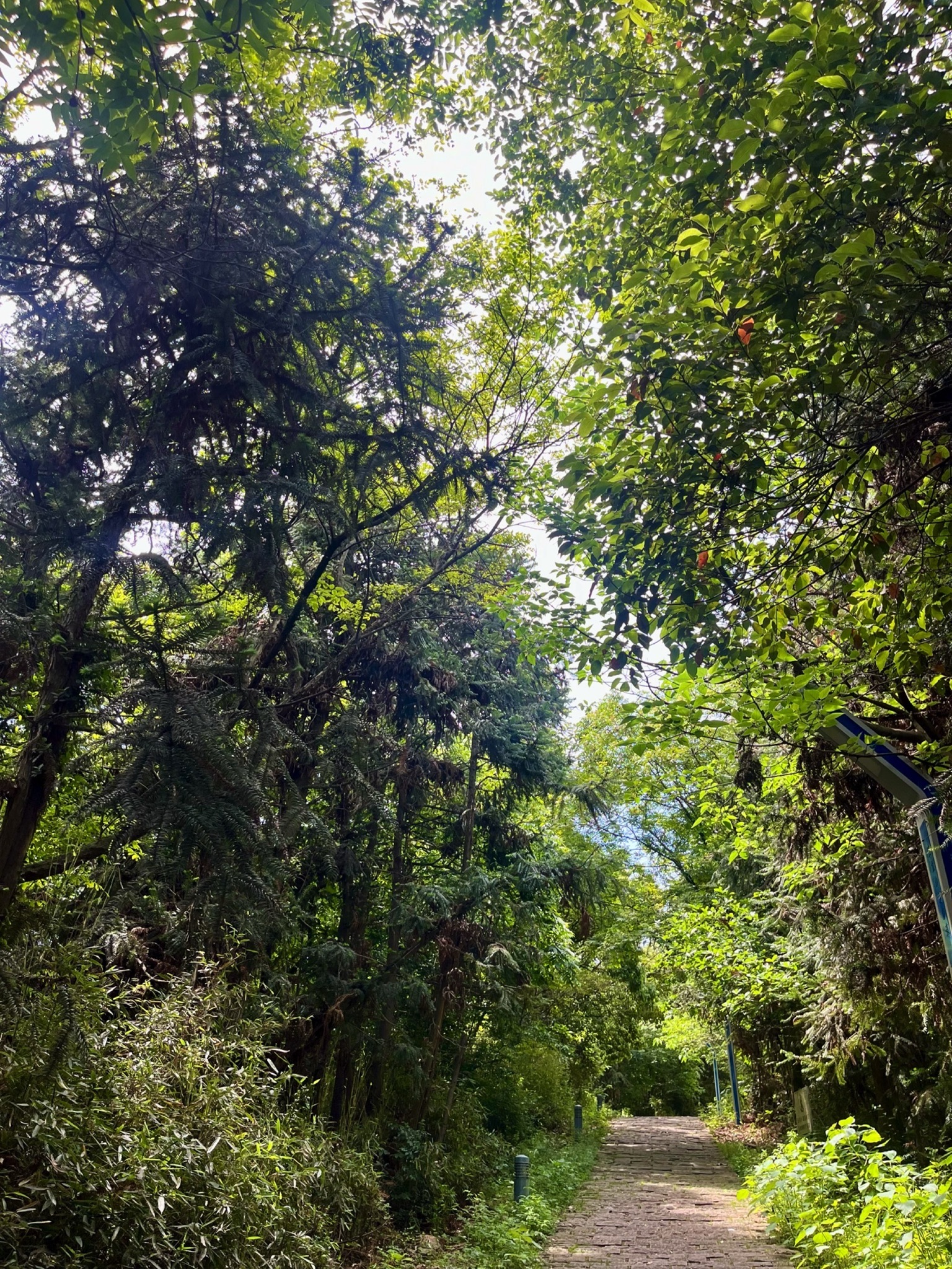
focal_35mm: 26
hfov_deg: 53.1
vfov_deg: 67.3
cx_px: 476
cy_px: 634
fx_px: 953
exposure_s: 1/310
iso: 50
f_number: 1.6
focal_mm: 5.1
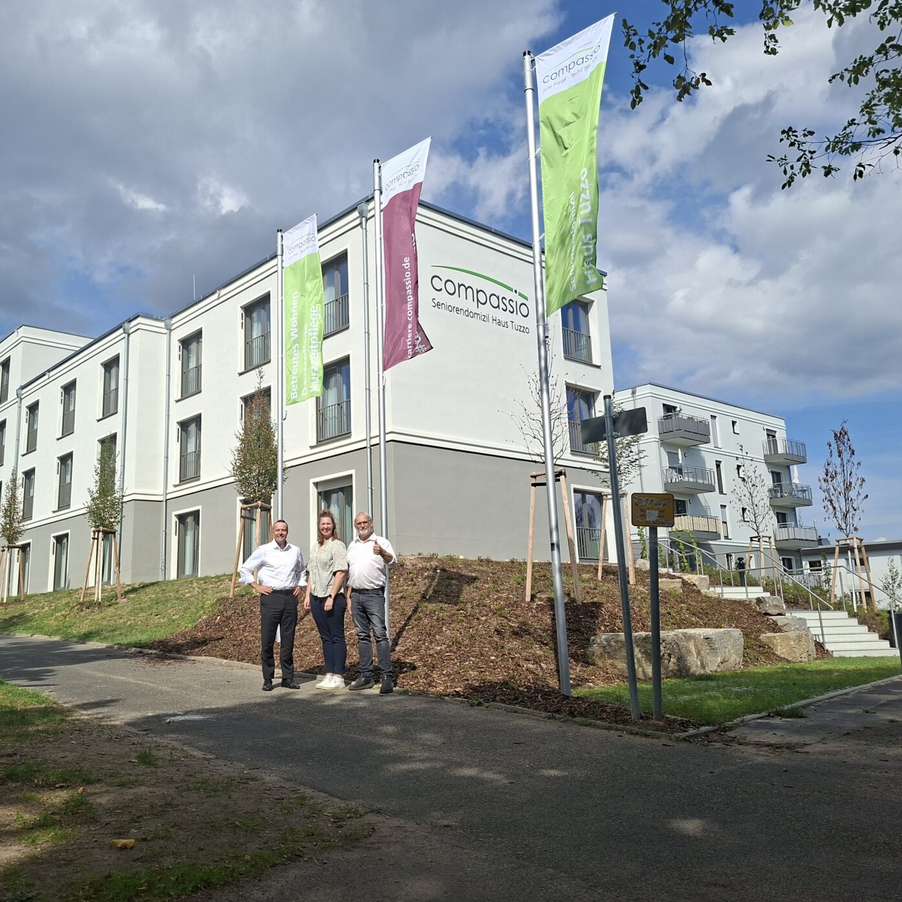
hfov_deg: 57.0
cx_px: 378
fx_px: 825
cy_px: 450
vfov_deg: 57.3
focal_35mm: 28
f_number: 1.8
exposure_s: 1/2410
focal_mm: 5.54
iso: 50
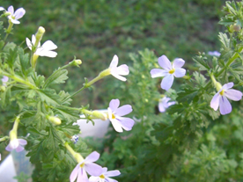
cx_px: 124
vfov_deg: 26.4
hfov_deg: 34.9
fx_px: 386
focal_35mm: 55
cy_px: 119
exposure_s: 1/60
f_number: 2.7
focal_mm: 6.2
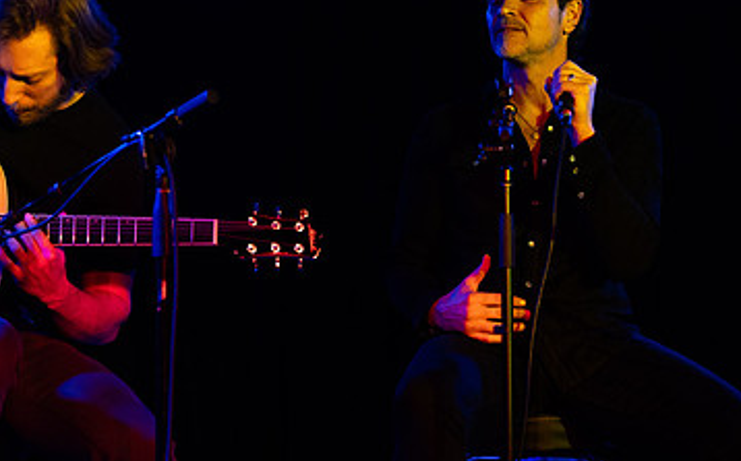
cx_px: 265
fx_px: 2260
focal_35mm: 112
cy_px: 135
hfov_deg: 18.6
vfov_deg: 11.6
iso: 1600
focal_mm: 55.5
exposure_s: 1/320
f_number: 3.5
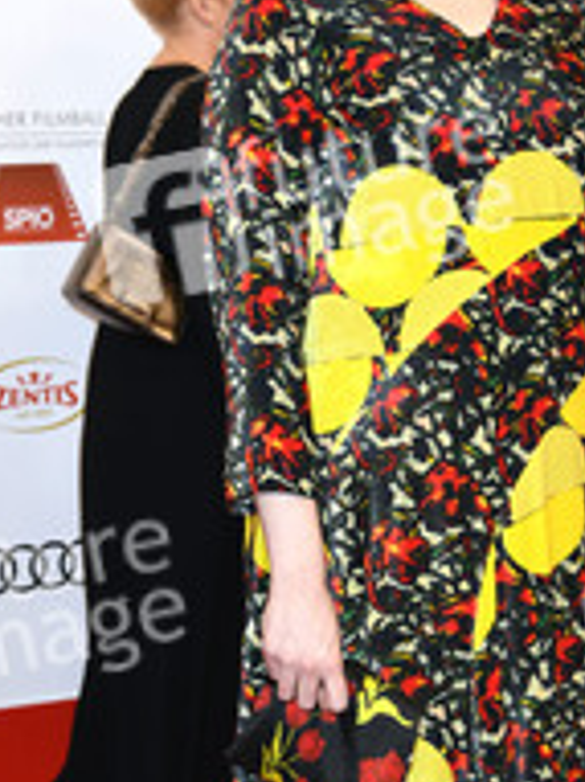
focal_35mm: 117
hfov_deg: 12.6
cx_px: 421
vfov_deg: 16.8
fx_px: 2639
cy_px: 414
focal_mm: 58
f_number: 6.3
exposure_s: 1/125
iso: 250
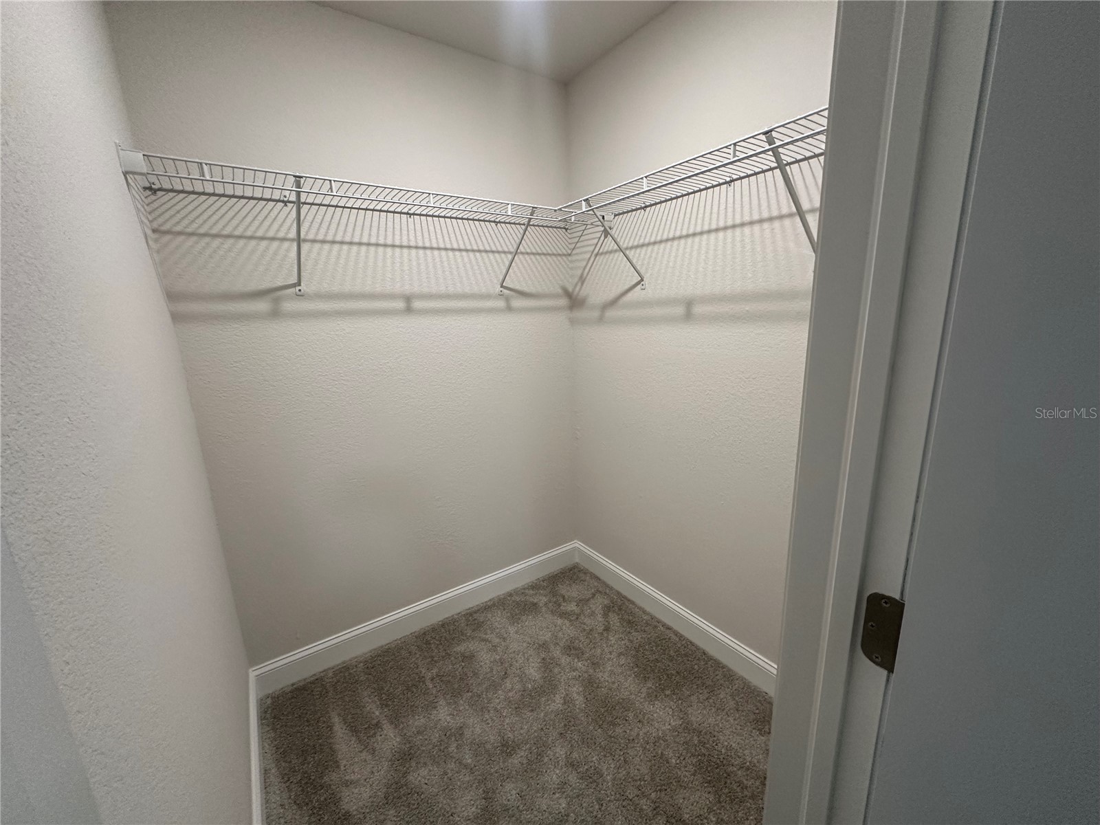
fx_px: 445
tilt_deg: -13.0
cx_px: 550
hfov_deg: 102.1
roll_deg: +2.8
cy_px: 412
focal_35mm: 14
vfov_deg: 85.7
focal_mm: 2.22
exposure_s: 1/120
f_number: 2.2
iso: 250
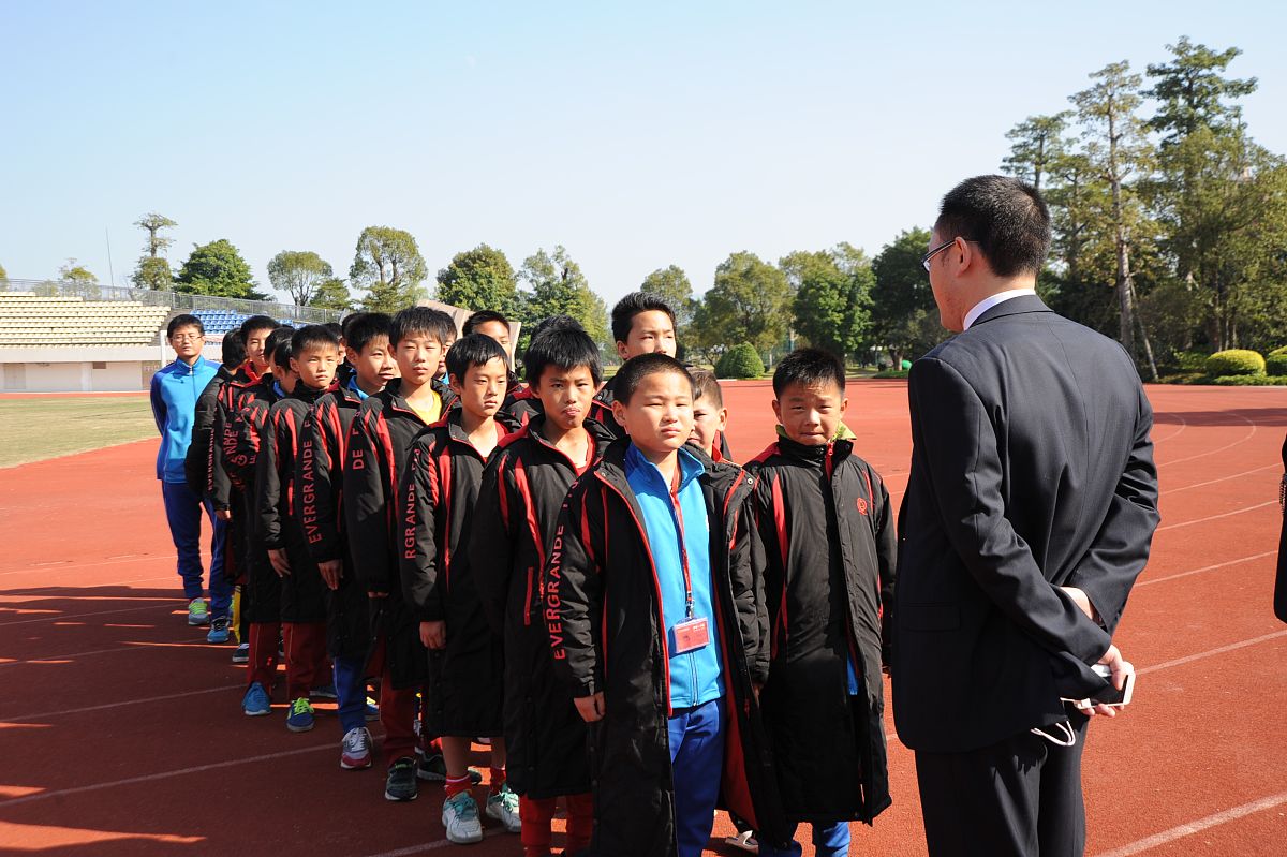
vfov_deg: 35.0
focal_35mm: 38
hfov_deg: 50.7
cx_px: 644
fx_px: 1358
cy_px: 428
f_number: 9
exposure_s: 1/320
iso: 320
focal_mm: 38
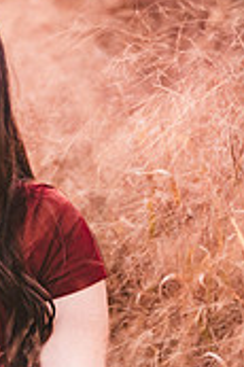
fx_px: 1721
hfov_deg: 8.0
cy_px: 276
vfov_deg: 12.1
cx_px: -68
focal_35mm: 169
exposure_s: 1/100
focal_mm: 65
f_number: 2.8
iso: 1000
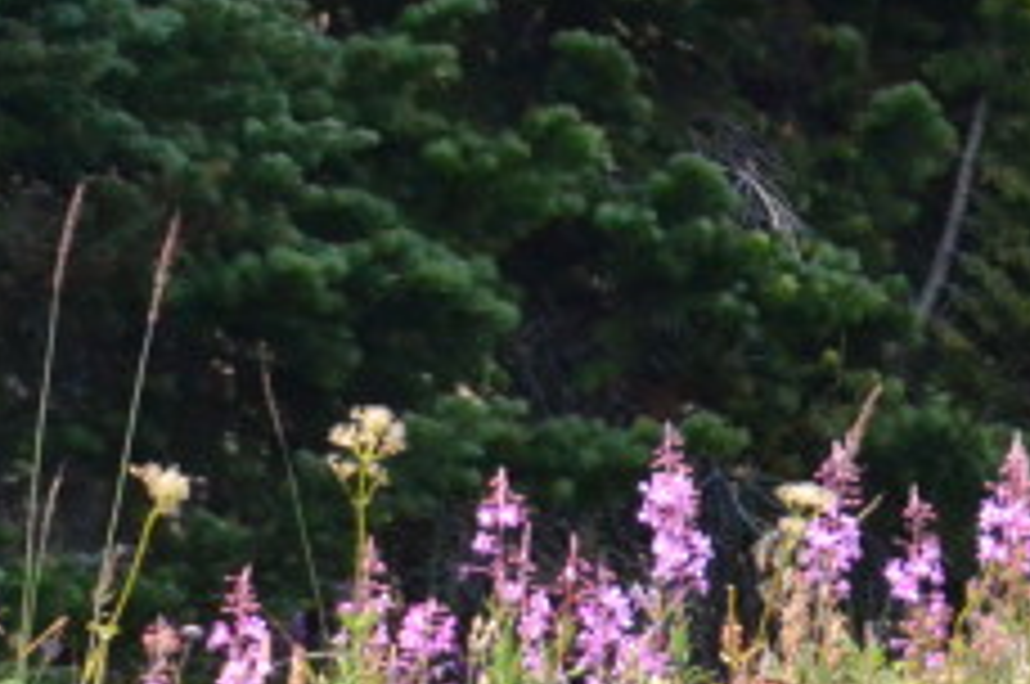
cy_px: 567
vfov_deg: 1.0
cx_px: 1484
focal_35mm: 1340
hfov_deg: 1.5
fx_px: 38284
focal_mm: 200
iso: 2500
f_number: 10
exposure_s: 1/1600
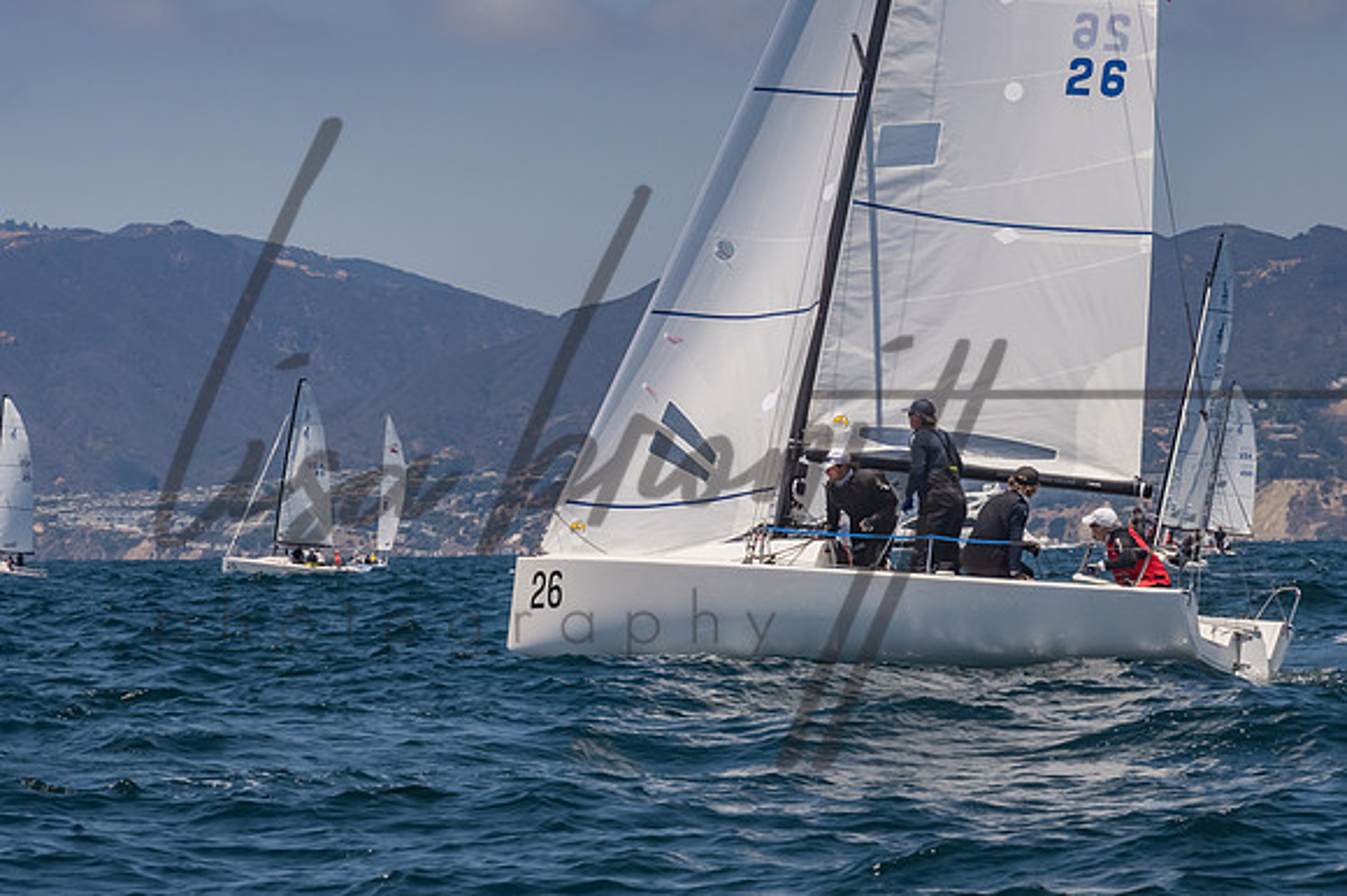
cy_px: 446
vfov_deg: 6.7
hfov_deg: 10.1
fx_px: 7603
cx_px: 640
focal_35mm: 203
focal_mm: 125
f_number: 14
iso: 640
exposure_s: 1/1250
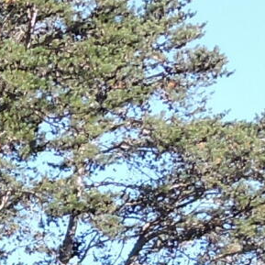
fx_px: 3179
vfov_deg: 4.6
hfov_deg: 4.6
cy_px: 788
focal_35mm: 367
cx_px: -472
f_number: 3.8
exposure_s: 1/200
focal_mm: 7.2
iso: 100
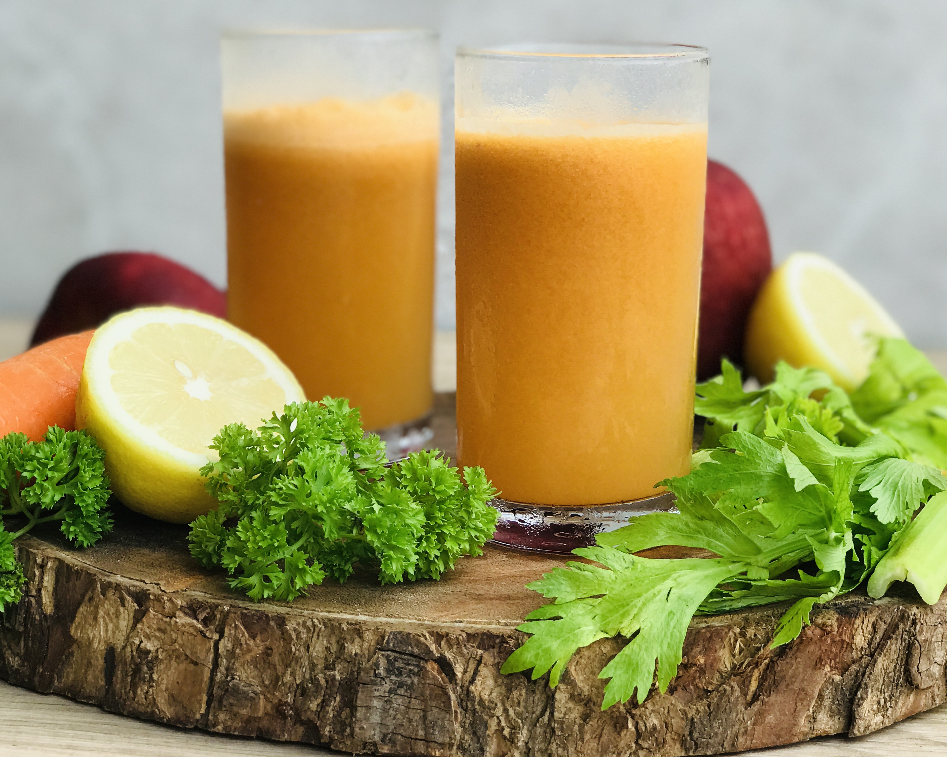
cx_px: 470
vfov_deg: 20.3
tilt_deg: -5.9
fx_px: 2102
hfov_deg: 25.4
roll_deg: +0.9
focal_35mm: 75
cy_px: 196
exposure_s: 1/120
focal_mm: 6.6
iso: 32
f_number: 2.8
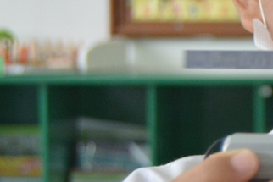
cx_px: 437
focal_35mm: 244
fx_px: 1854
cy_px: 90
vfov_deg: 5.6
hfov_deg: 8.2
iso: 800
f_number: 4.5
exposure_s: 1/60
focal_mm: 35
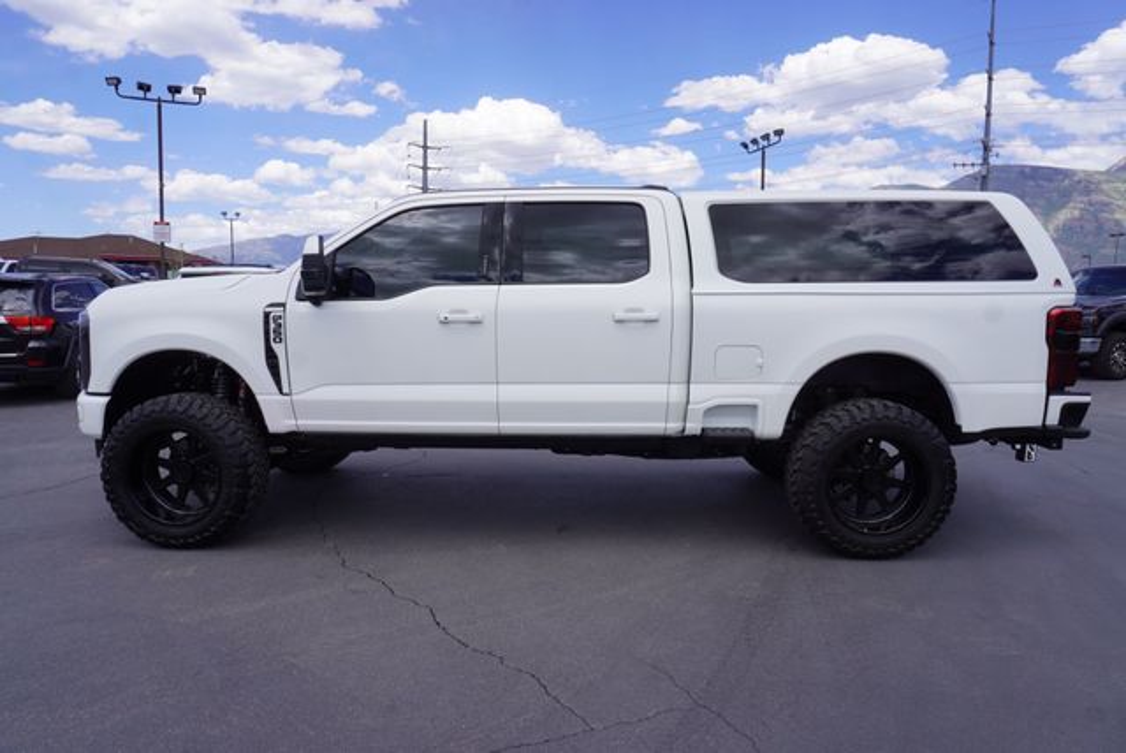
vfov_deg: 53.2
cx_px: 563
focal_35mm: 24
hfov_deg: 73.7
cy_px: 376
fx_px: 751
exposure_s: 1/160
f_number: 10
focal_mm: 16
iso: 100
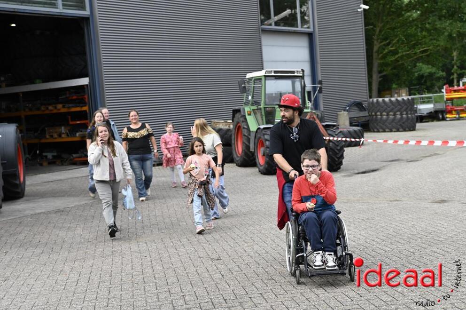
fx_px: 750
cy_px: 155
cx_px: 233
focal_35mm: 58
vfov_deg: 23.3
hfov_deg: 34.5
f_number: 4.5
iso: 200
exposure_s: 1/250
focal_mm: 58
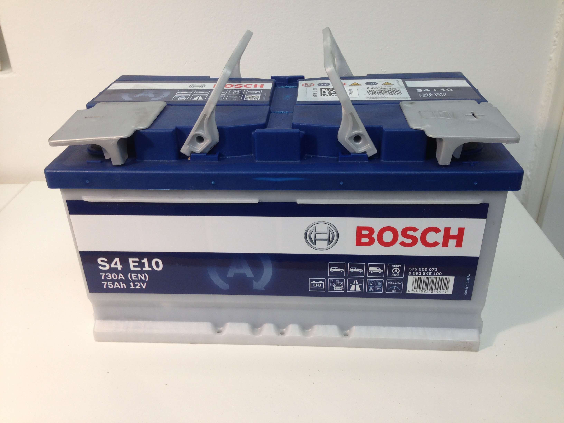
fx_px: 538
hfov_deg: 55.4
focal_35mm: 33
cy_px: 212
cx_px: 282
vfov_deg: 42.9
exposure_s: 1/24
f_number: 2.4
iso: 50
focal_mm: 4.12
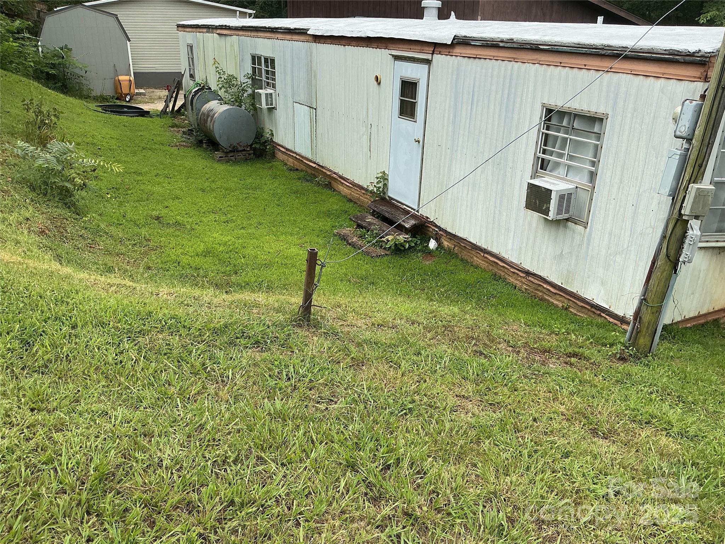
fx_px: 607
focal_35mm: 29
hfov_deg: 61.7
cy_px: 272
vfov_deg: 48.2
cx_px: 362
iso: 25
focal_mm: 3
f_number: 1.8
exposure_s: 1/883
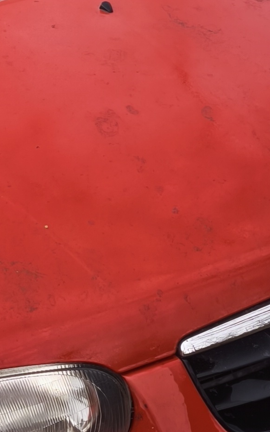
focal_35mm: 107
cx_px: 23
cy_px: 82
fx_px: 1260
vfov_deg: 19.3
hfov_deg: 12.1
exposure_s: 1/100
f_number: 1.6
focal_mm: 6.57
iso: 80
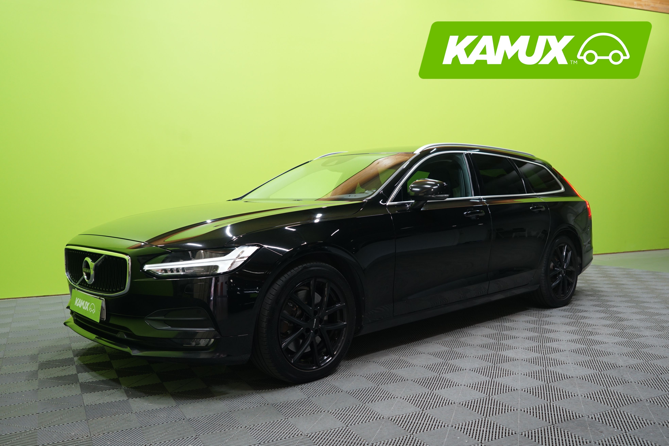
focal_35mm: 30
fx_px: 557
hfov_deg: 61.9
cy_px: 223
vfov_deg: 43.6
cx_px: 334
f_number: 4.5
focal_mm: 30
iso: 640
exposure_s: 1/20
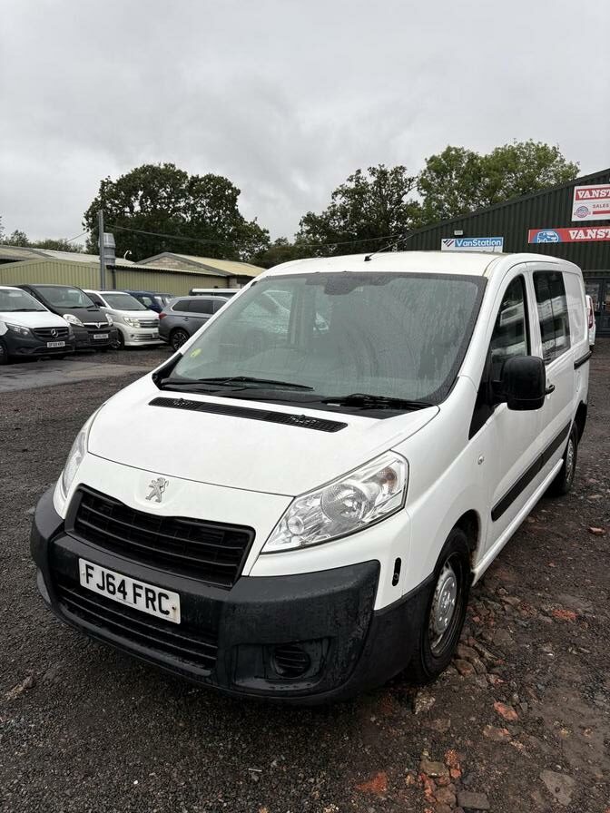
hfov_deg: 53.1
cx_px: 305
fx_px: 611
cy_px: 406
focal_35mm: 26
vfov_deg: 67.3
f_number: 1.6
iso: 40
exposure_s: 1/270
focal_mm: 5.96
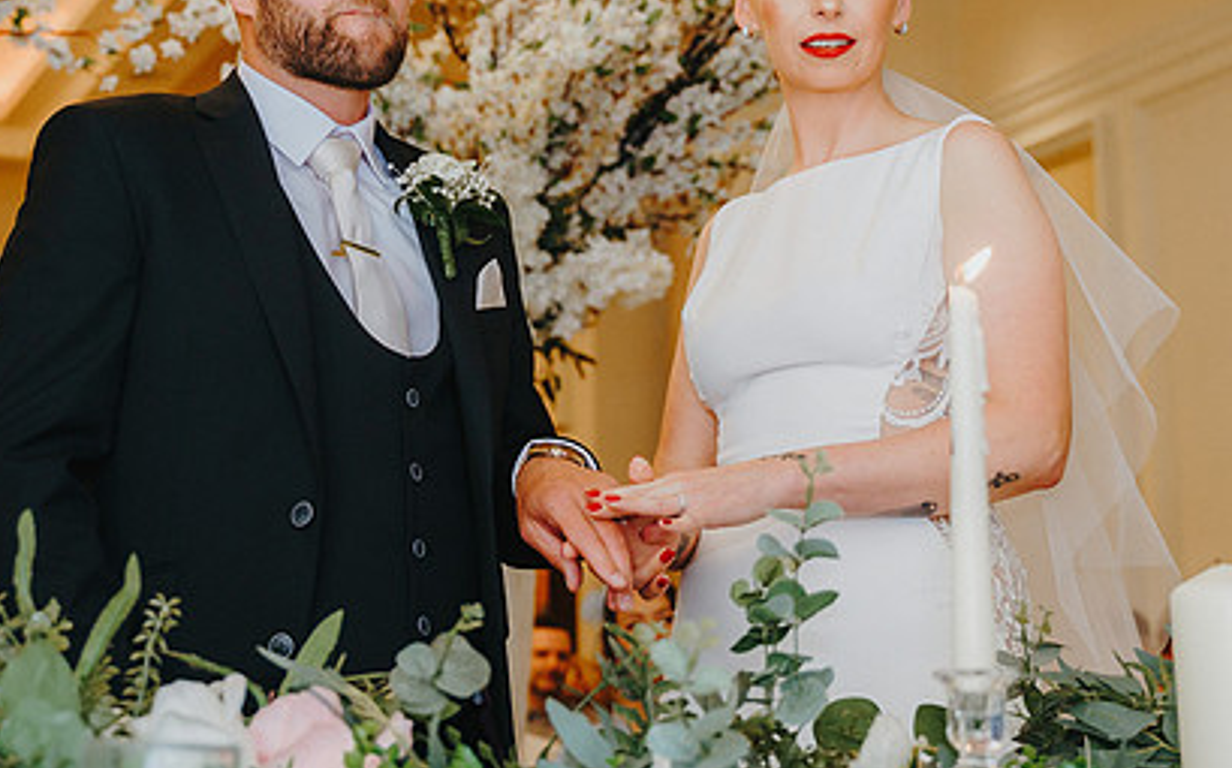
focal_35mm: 64
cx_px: 611
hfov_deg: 32.0
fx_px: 2147
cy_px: 299
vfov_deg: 20.3
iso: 1250
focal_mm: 35
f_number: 3.2
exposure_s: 1/250
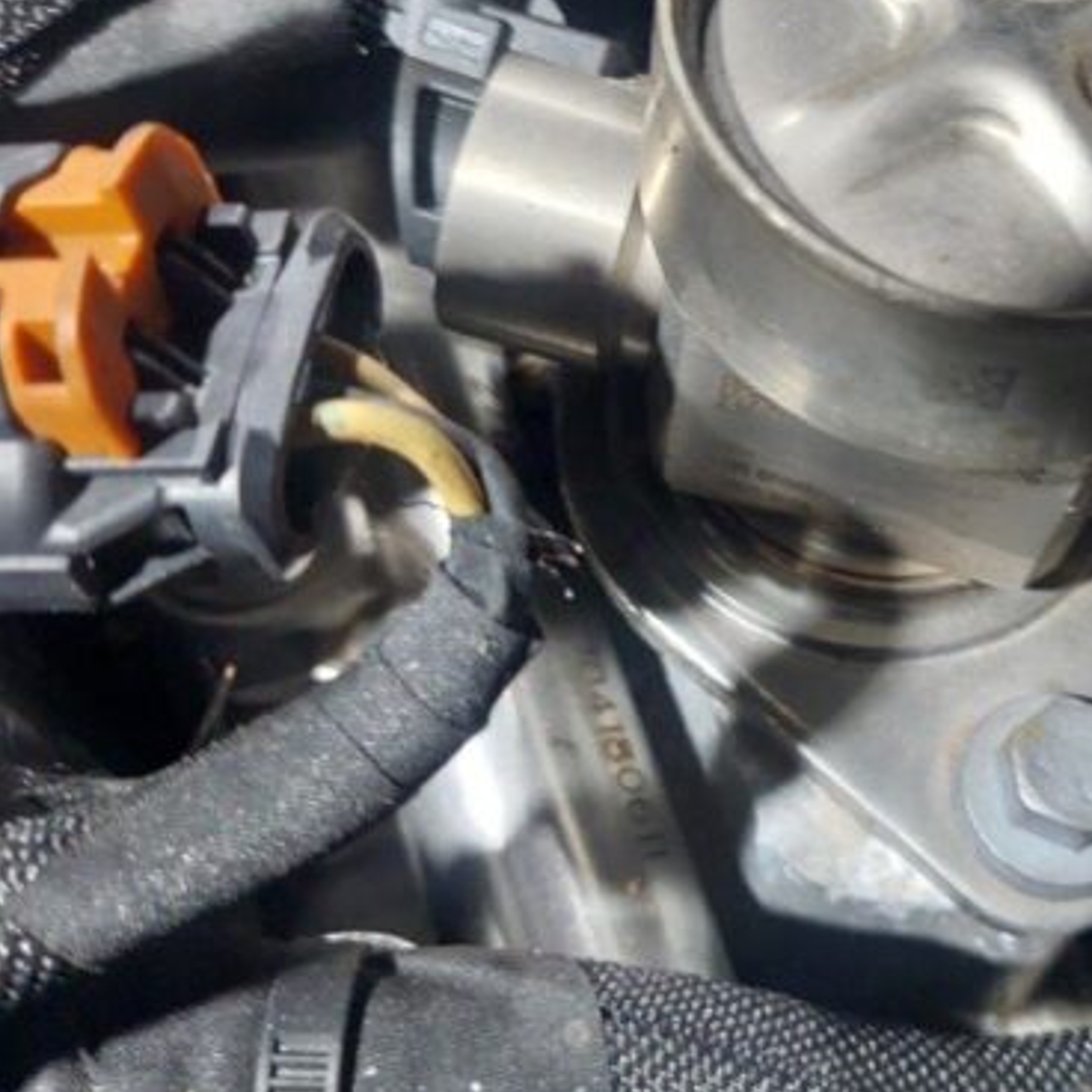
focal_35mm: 48
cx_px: 843
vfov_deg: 35.2
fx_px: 1713
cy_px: 407
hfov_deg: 34.5
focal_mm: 5.23
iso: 320
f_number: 1.8
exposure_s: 1/50
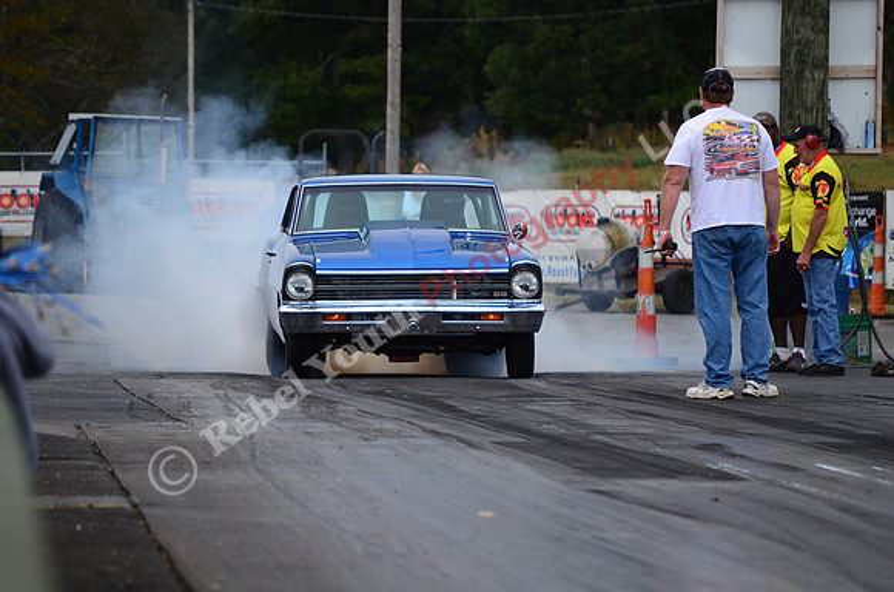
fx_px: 7434
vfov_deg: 4.6
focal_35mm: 300
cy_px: 296
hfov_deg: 6.9
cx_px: 447
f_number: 5.6
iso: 1000
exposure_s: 1/2000
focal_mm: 200
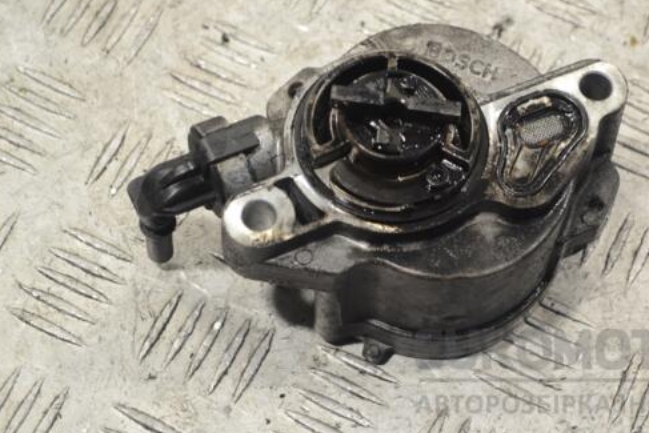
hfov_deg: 20.1
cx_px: 390
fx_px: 1832
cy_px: 172
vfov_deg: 13.5
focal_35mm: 102
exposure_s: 1/30
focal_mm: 55
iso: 280
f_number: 5.6
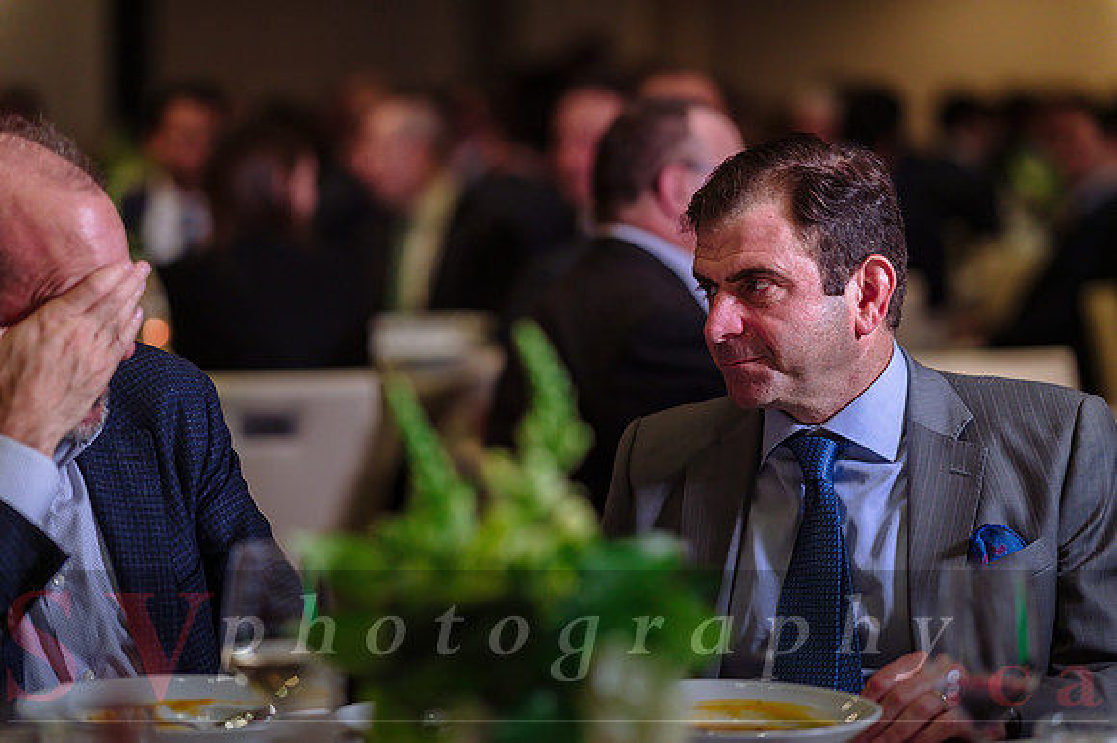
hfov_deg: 19.5
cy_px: 372
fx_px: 3256
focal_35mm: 105
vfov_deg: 13.0
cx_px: 558
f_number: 2
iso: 1600
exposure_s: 1/250
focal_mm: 105
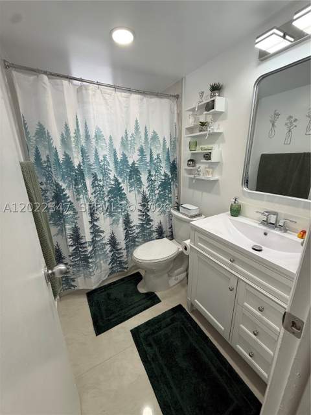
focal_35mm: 14
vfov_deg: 102.1
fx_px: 168
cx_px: 156
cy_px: 208
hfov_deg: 85.7
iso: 64
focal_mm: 2.22
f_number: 2.2
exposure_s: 1/120
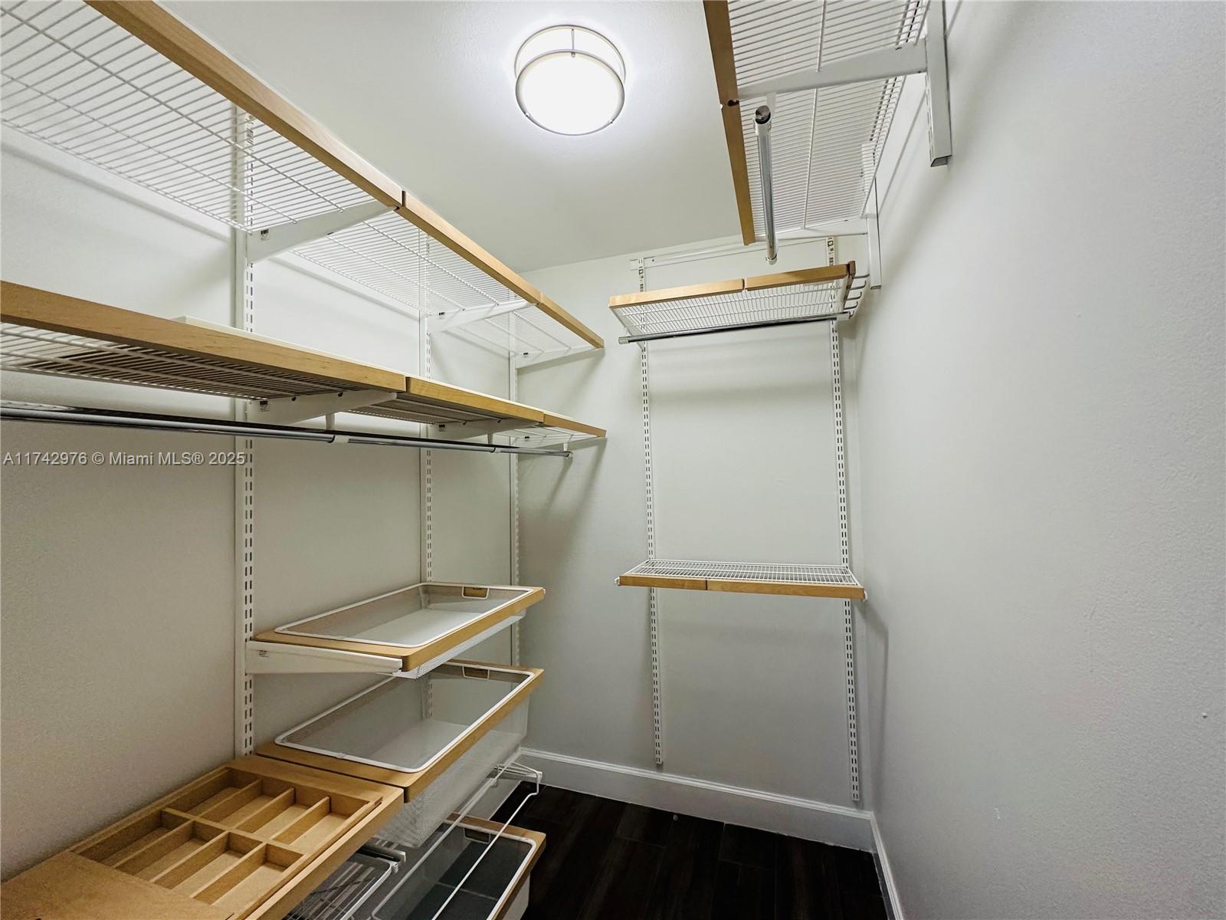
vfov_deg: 85.7
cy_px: 460
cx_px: 613
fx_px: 496
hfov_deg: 102.1
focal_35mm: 14
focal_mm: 2.22
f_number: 2.2
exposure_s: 1/120
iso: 200
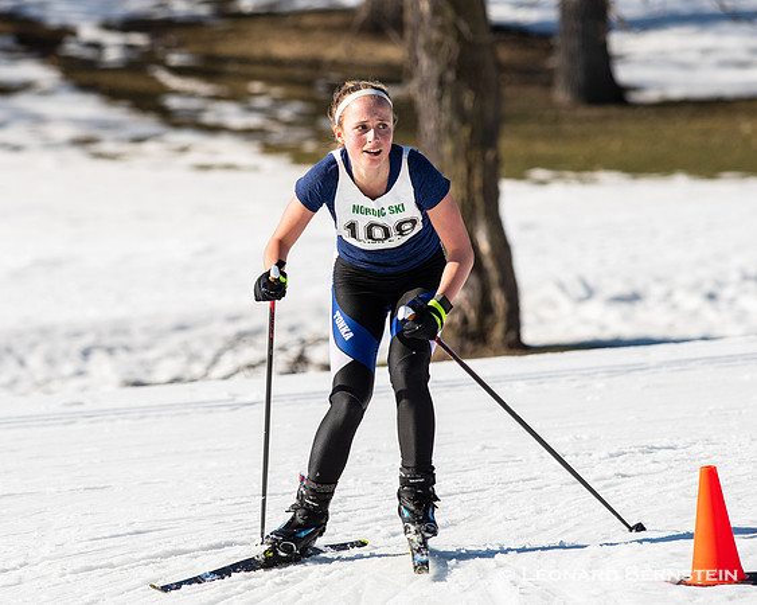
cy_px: 296
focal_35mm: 518
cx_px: 293
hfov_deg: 3.7
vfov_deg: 3.0
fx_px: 11602
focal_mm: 300
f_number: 7.1
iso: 400
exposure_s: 1/2000
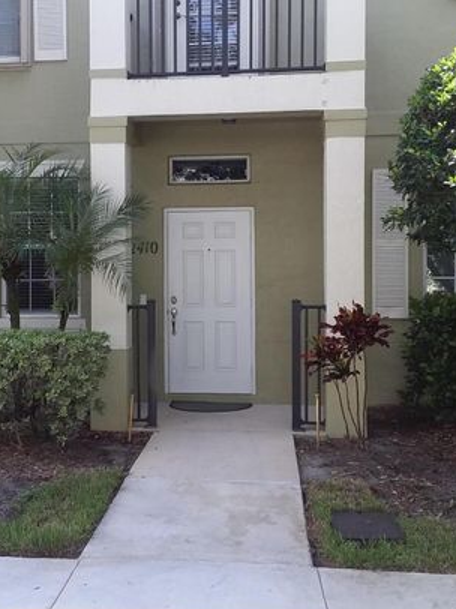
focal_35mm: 46
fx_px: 809
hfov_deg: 31.3
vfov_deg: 41.3
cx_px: 154
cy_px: 307
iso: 40
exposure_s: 1/424
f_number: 1.9
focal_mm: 2.91
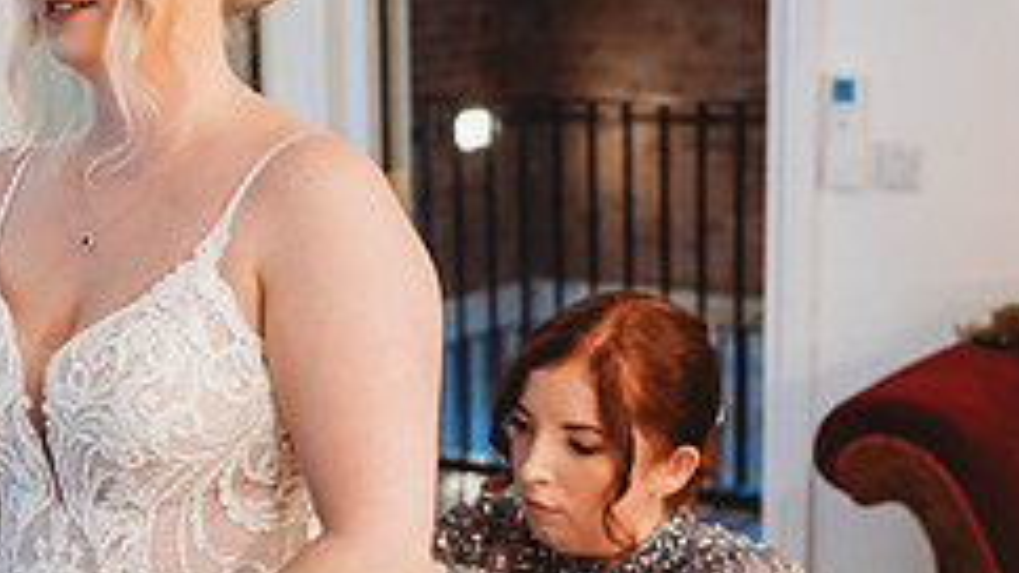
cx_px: 139
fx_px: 2377
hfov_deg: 23.7
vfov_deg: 13.7
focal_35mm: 88
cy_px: 463
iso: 2500
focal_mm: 35
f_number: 2.8
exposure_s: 1/160
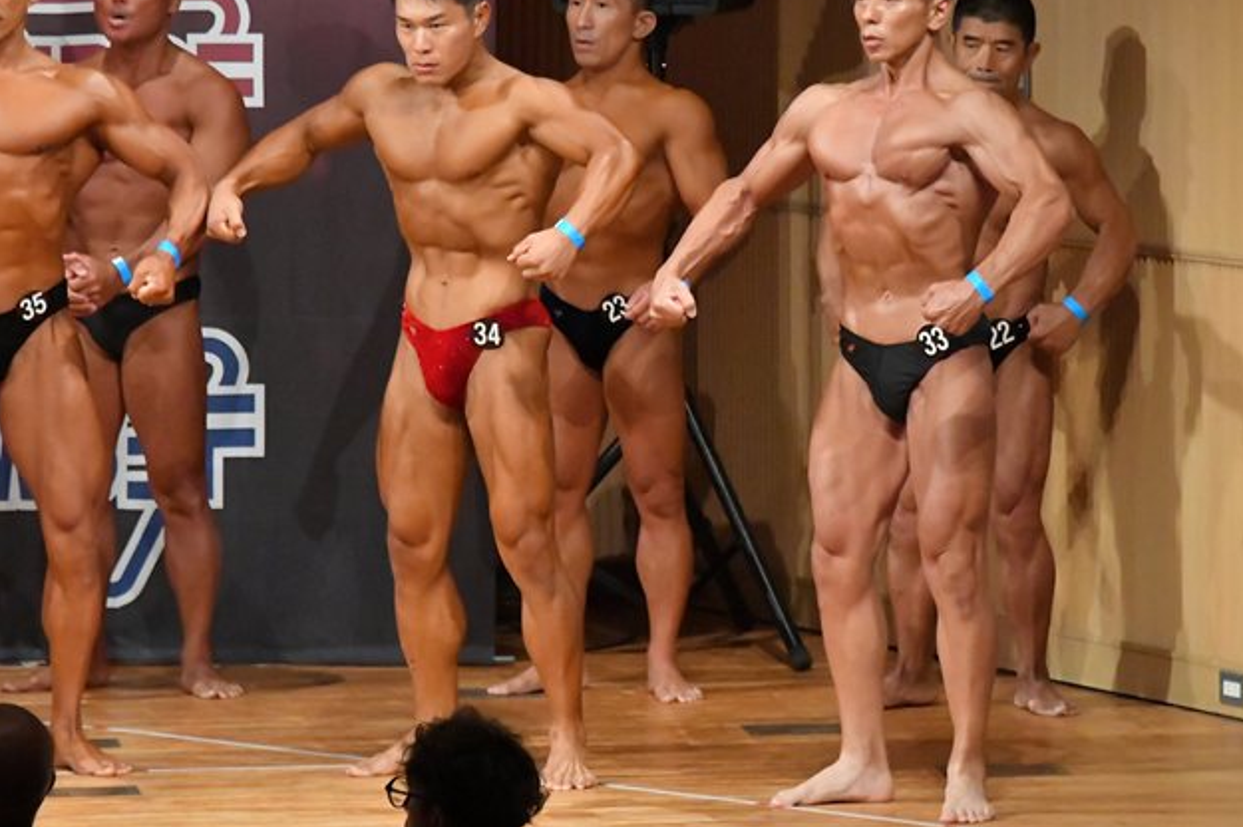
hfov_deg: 6.2
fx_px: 11560
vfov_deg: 4.1
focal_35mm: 335
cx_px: 751
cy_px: 322
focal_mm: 180
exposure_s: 1/400
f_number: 5.6
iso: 12800
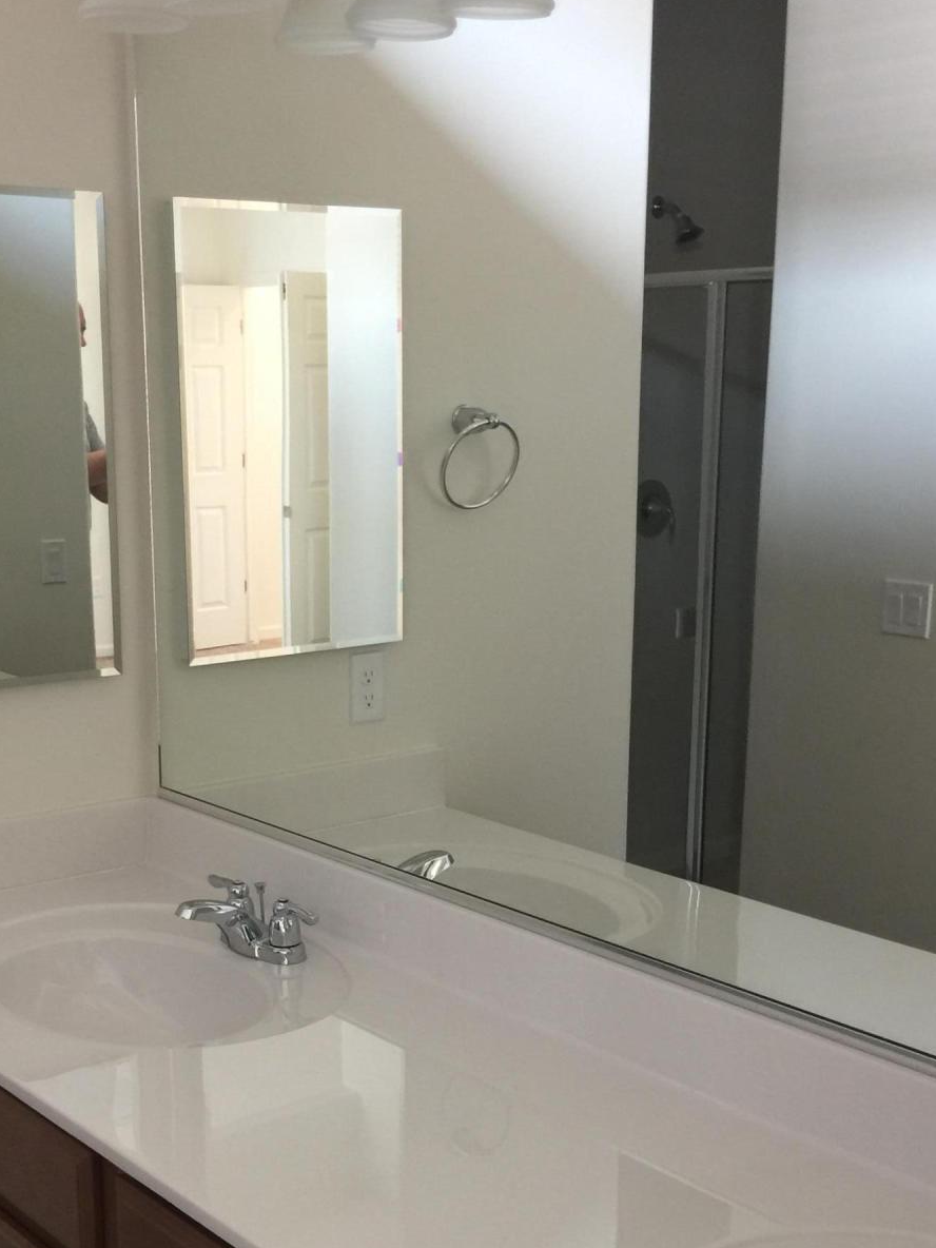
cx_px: 381
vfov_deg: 38.4
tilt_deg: -15.0
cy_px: 844
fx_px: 1767
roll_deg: +1.5
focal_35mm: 49
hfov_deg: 29.6
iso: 32
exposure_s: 1/15
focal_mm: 4.15
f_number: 2.2
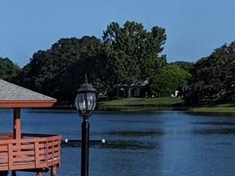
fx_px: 978
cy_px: 267
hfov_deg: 13.4
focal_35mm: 144
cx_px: -32
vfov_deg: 10.0
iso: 64
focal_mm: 4.38
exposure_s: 1/7812
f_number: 1.73
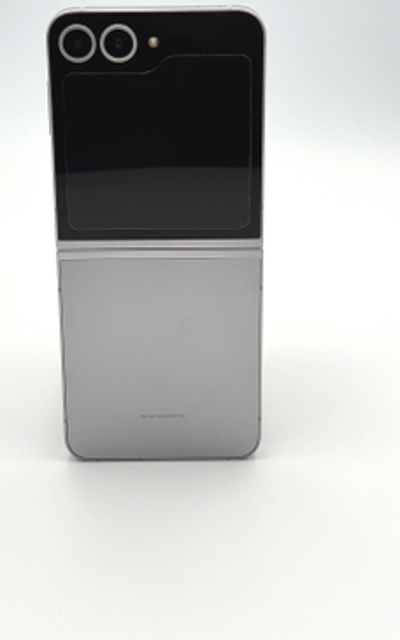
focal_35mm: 67
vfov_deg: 30.5
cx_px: 165
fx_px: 1169
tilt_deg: -18.6
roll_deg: +0.6
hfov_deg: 19.4
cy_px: 226
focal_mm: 6.76
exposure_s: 1/334
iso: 64
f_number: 1.78
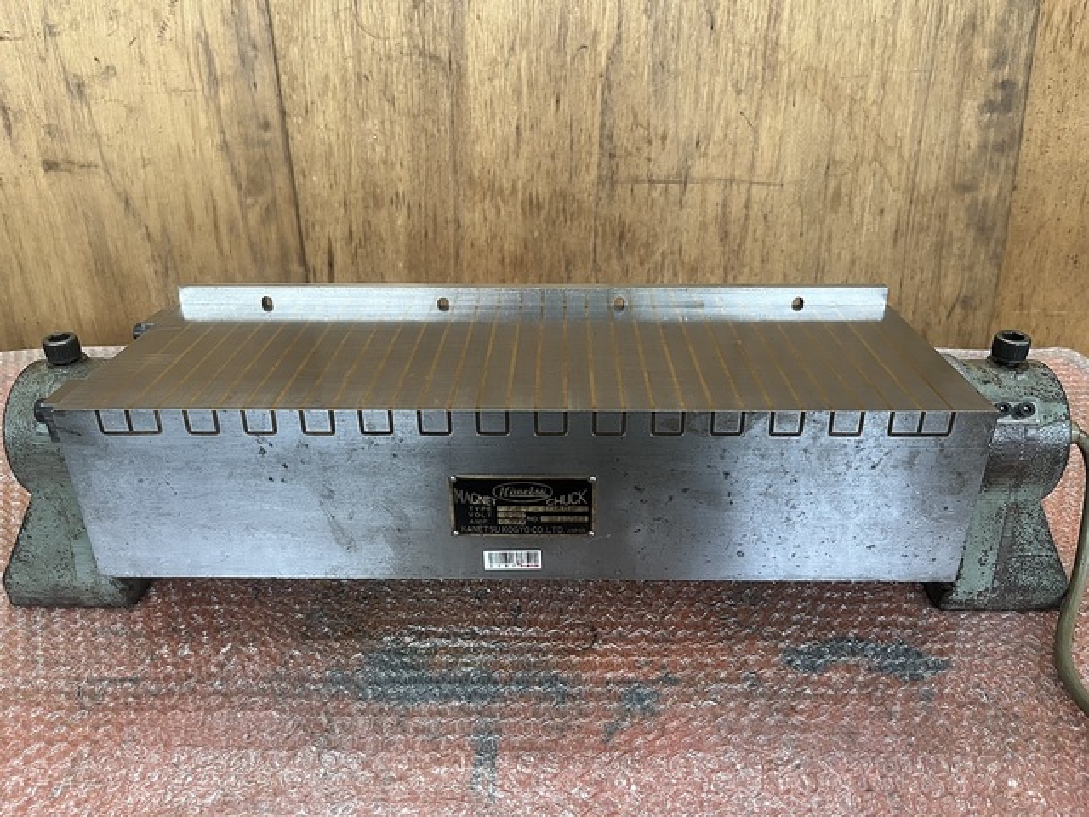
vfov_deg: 53.1
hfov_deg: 67.3
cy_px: 408
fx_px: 818
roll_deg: +1.6
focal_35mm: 26
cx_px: 544
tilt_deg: -30.3
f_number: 1.6
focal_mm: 5.1
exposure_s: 1/83
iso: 125
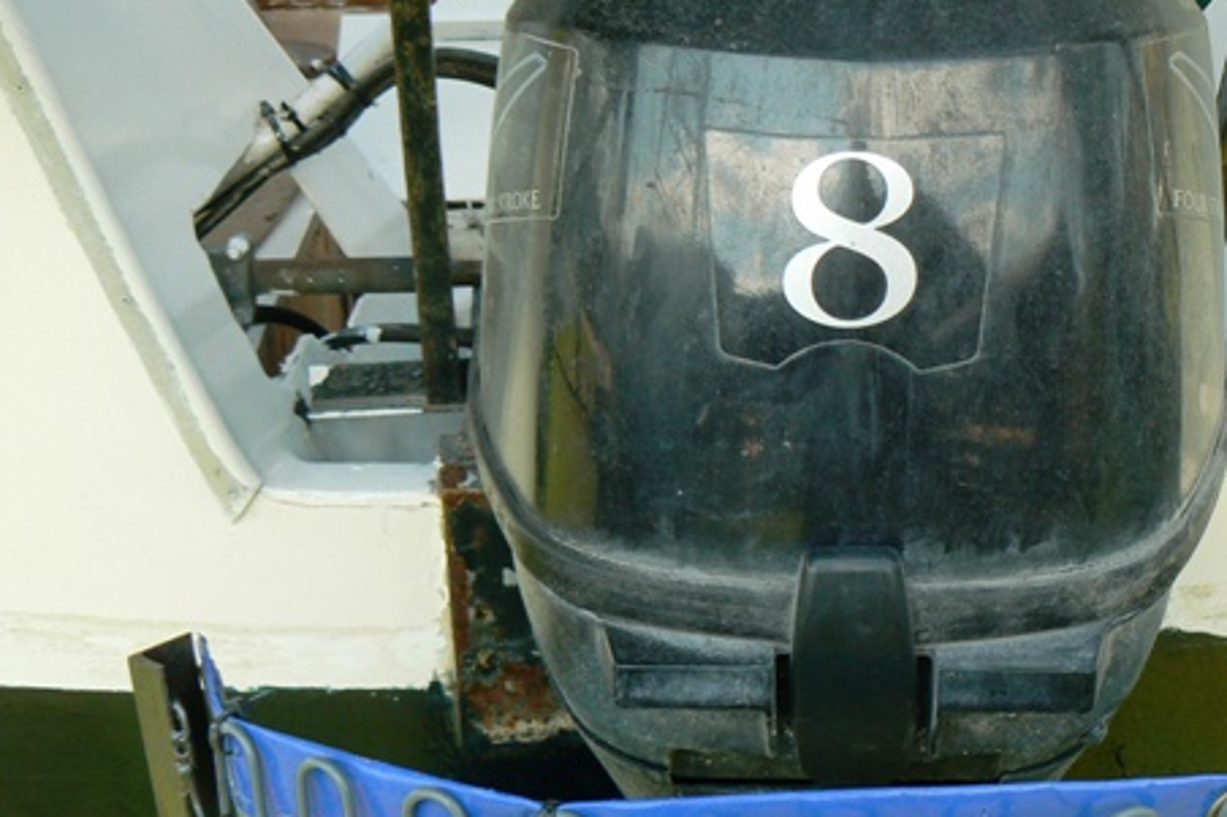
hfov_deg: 37.1
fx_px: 1806
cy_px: 377
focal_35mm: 53
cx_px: 831
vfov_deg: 25.5
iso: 80
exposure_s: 1/125
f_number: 4
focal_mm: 6
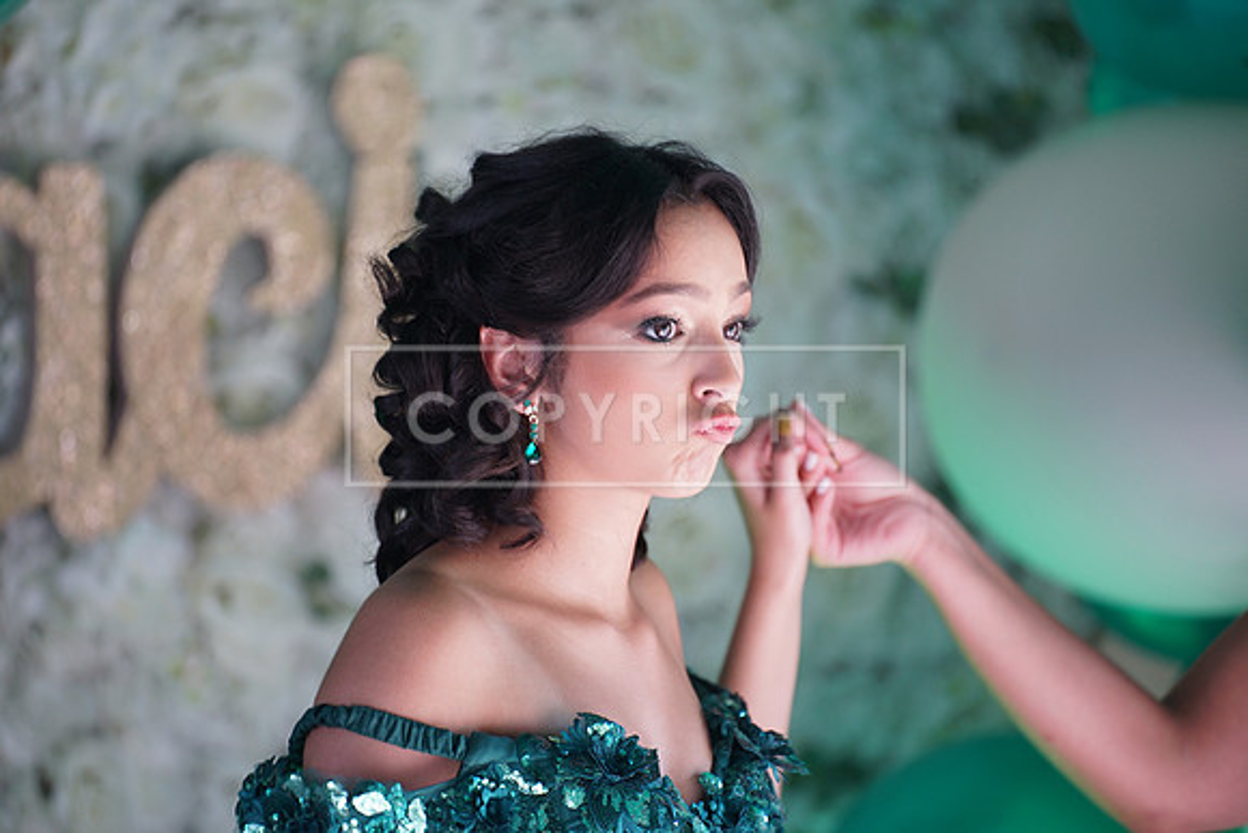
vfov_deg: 7.6
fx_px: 6241
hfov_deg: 11.4
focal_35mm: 180
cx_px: 624
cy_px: 416
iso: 400
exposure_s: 1/80
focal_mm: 180
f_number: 2.8
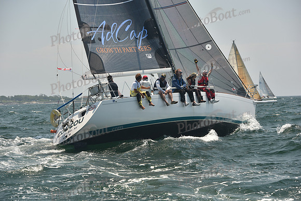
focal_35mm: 120
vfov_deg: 11.4
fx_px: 1004
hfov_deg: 17.1
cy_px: 100
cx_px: 150
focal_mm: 120
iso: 250
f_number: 6.3
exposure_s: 1/640
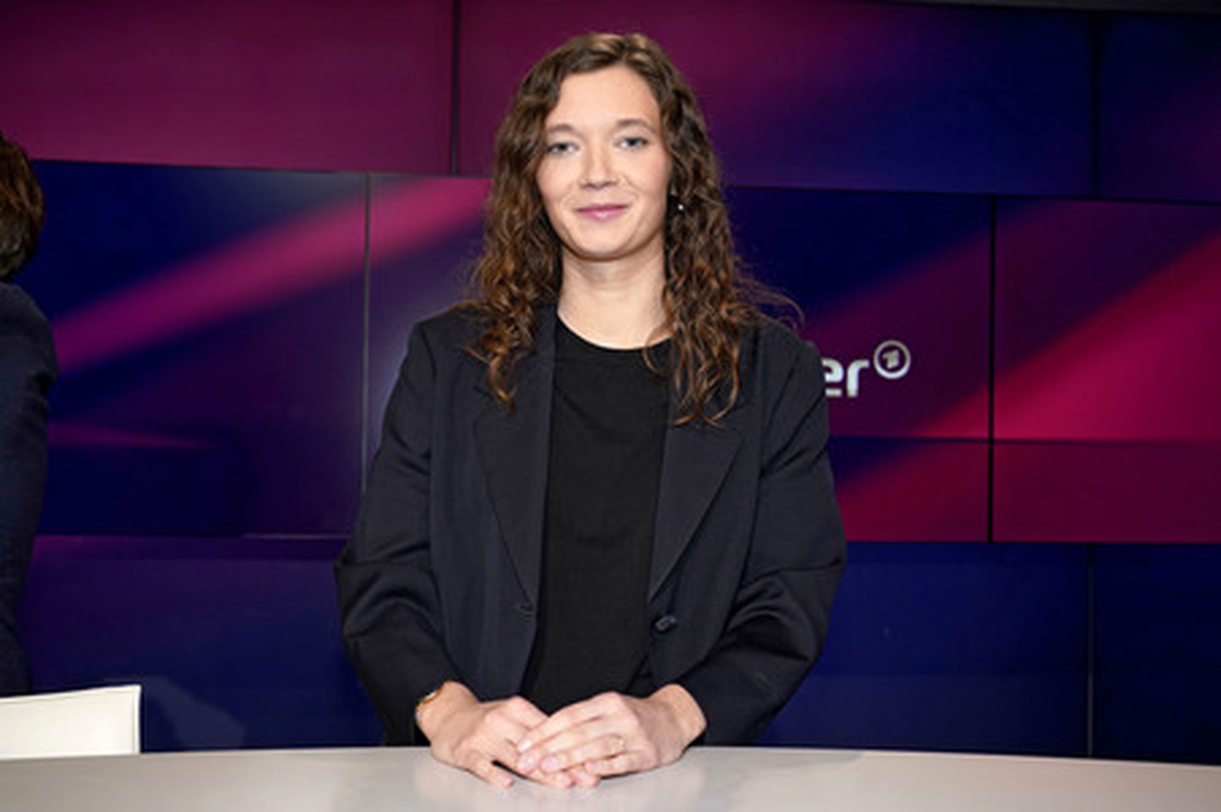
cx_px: 610
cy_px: 406
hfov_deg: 50.7
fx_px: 1288
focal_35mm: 38
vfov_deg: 35.0
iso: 1600
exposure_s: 1/200
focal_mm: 38
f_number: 5
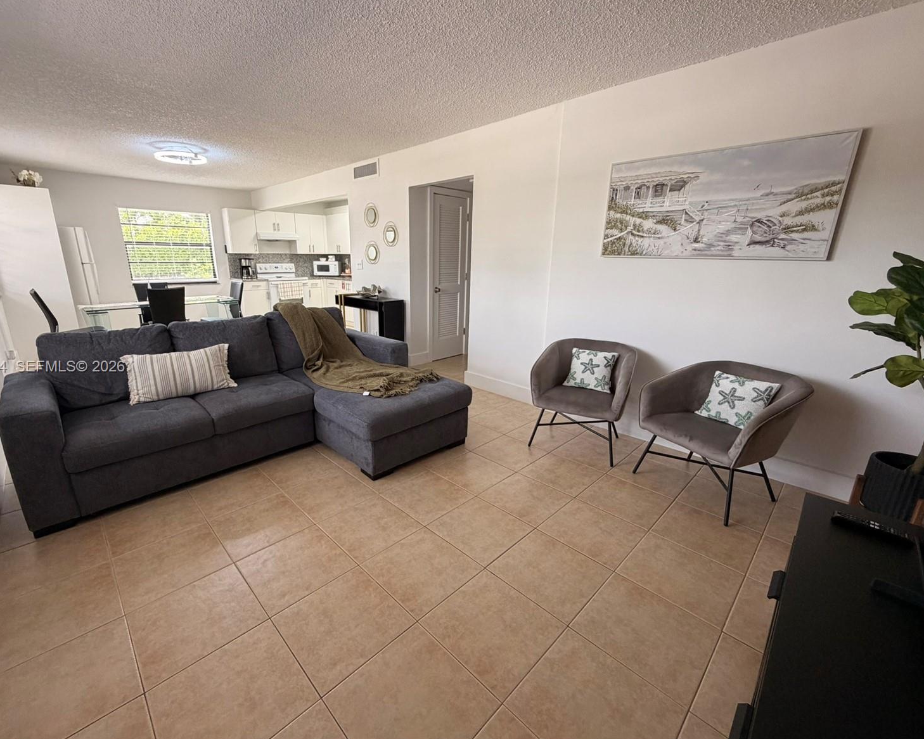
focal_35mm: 15
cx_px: 435
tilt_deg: -15.2
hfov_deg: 96.7
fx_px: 410
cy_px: 368
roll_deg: -0.4
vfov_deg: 84.0
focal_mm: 2.22
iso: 250
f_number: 2.2
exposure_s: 1/120
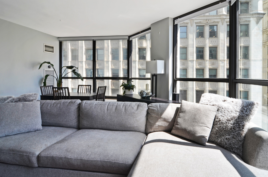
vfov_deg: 62.7
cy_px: 86
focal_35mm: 20
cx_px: 152
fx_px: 146
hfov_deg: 84.8
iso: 100
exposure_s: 1/25
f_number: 11
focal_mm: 11
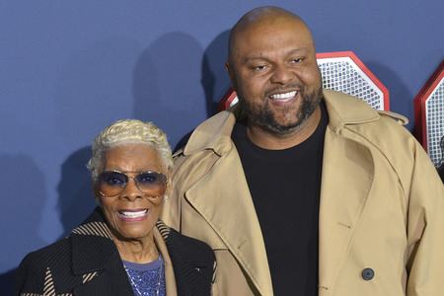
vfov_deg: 12.2
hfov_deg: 18.3
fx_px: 1381
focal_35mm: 112
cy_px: 148
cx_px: 222
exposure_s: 1/320
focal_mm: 112
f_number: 6.3
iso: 2000
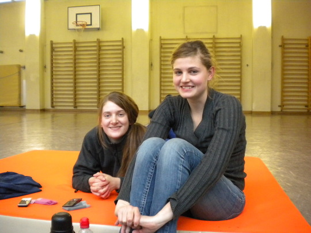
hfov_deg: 52.6
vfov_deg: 40.7
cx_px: 156
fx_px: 314
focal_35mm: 35
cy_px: 116
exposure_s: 1/31.6
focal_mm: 6.3
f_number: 3.1
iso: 800
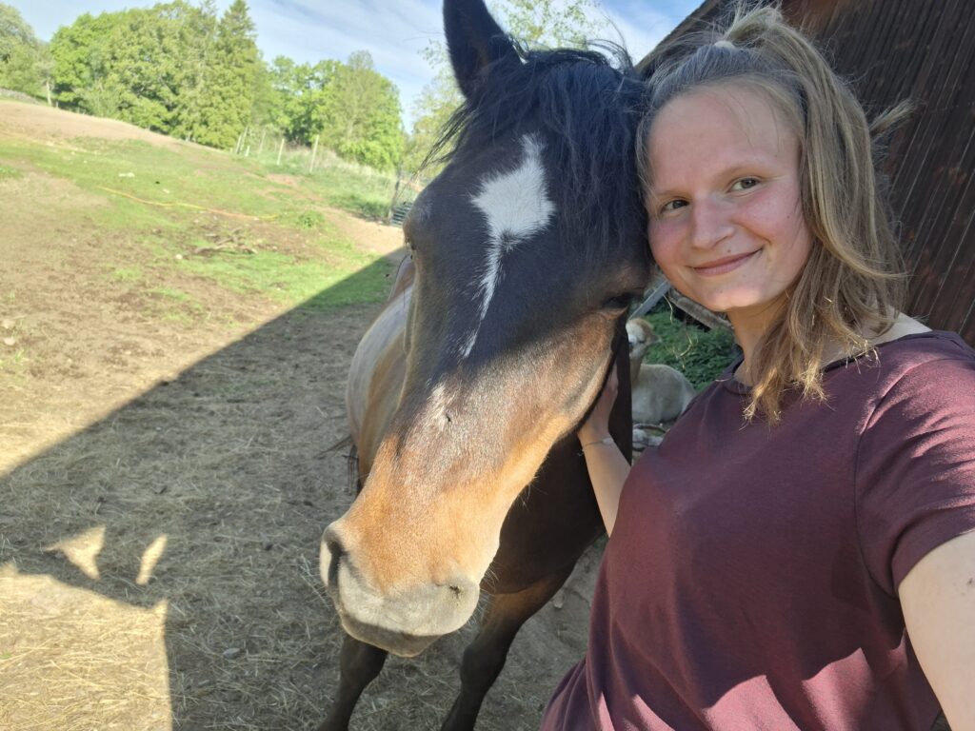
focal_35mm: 25
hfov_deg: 69.4
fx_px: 704
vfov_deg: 54.9
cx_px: 488
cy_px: 366
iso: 40
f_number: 2.2
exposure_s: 1/270
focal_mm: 3.18
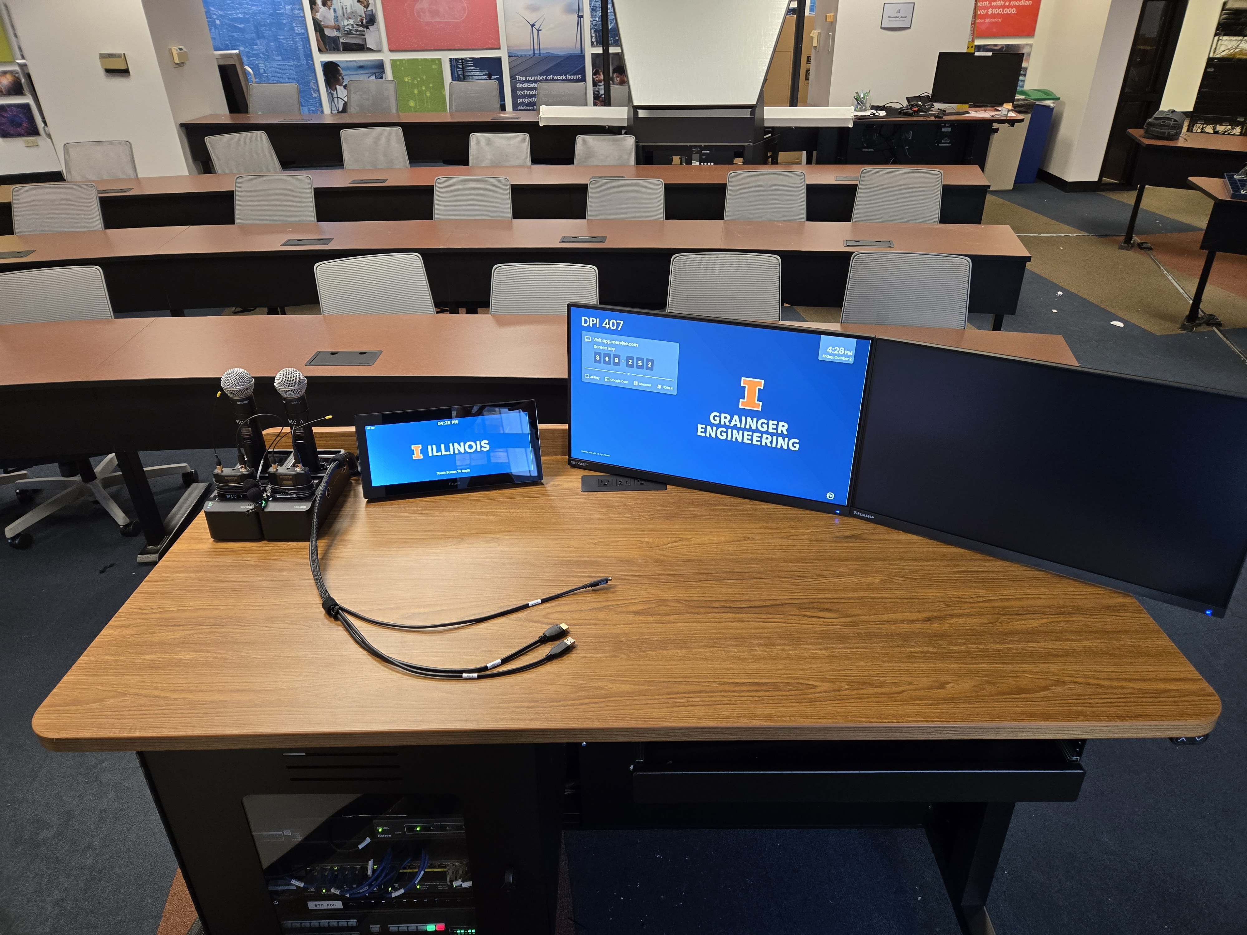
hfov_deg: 73.9
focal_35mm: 23
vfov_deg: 58.9
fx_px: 829
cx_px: 624
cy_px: 468
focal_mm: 5.4
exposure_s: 1/120
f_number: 1.8
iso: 320
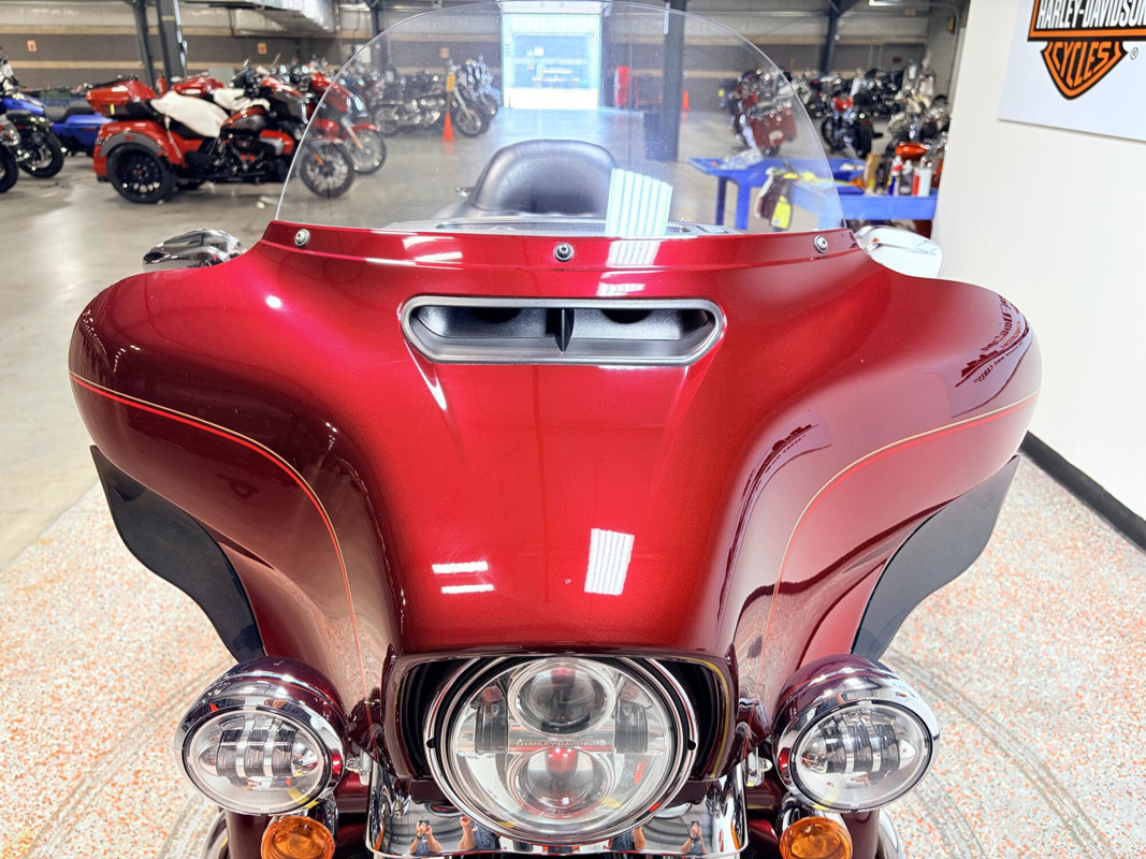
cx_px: 573
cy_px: 430
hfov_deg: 67.3
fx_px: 861
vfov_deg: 53.1
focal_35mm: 26
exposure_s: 1/120
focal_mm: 5.96
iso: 125
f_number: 1.6
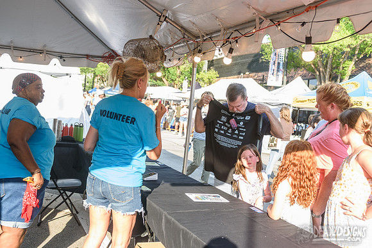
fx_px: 378
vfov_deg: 36.4
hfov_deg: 52.5
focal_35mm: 37
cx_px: 187
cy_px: 121
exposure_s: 1/320
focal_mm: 32
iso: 250
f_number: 5
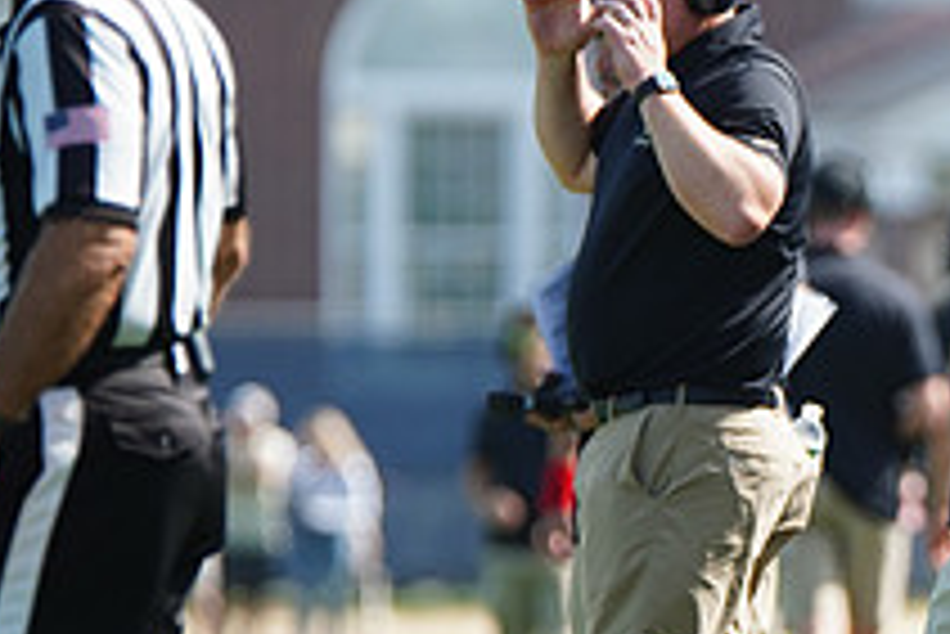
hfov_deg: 3.0
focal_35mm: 680
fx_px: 17956
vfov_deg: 2.0
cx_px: 1094
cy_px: 344
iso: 400
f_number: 2.8
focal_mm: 247
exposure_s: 1/2500
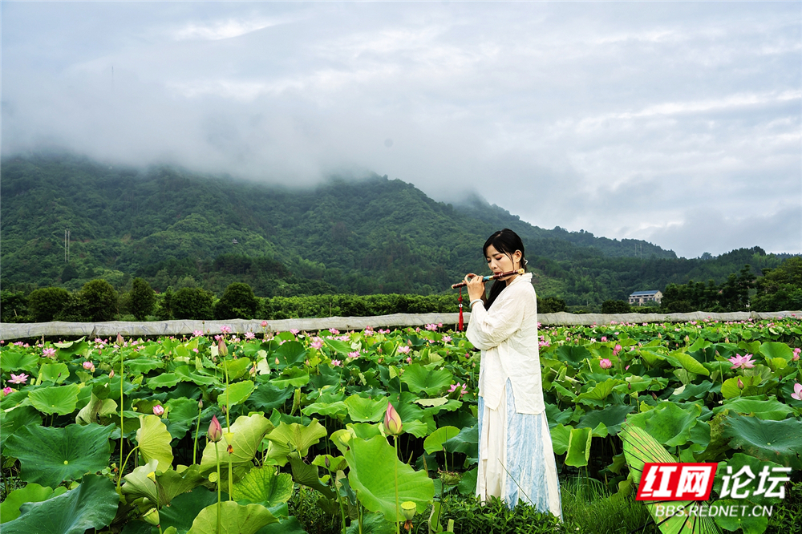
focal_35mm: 45
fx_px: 1002
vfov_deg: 29.8
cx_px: 401
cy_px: 267
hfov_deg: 43.6
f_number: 8
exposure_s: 1/125
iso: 100
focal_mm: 45
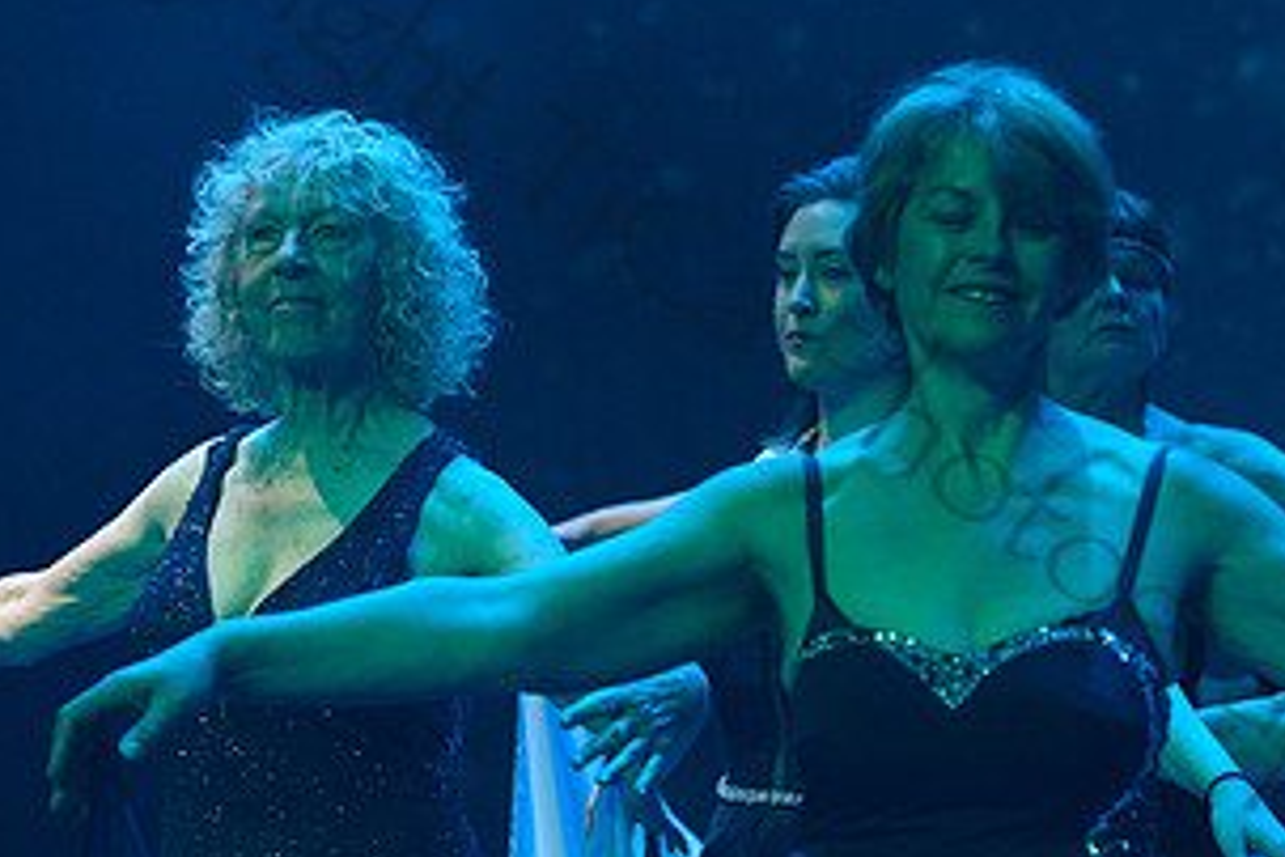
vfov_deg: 7.0
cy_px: 329
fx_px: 6960
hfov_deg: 10.5
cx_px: 780
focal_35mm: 195
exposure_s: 1/160
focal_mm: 102
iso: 1250
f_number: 3.5
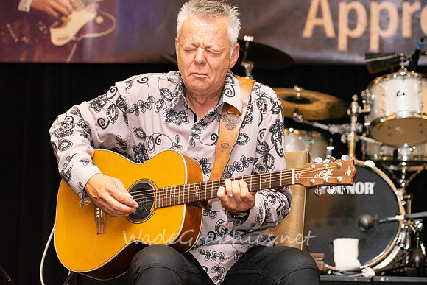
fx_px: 1803
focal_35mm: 152
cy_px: 142
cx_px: 214
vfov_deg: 9.0
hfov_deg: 13.5
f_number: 6.3
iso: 6400
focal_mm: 152
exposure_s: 1/200
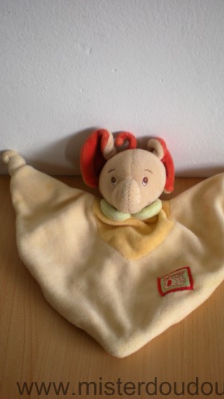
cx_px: 132
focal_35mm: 42
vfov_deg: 48.4
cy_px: 200
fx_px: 444
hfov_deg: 28.3
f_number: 3.1
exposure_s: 1/54.2
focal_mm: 6.3
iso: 131
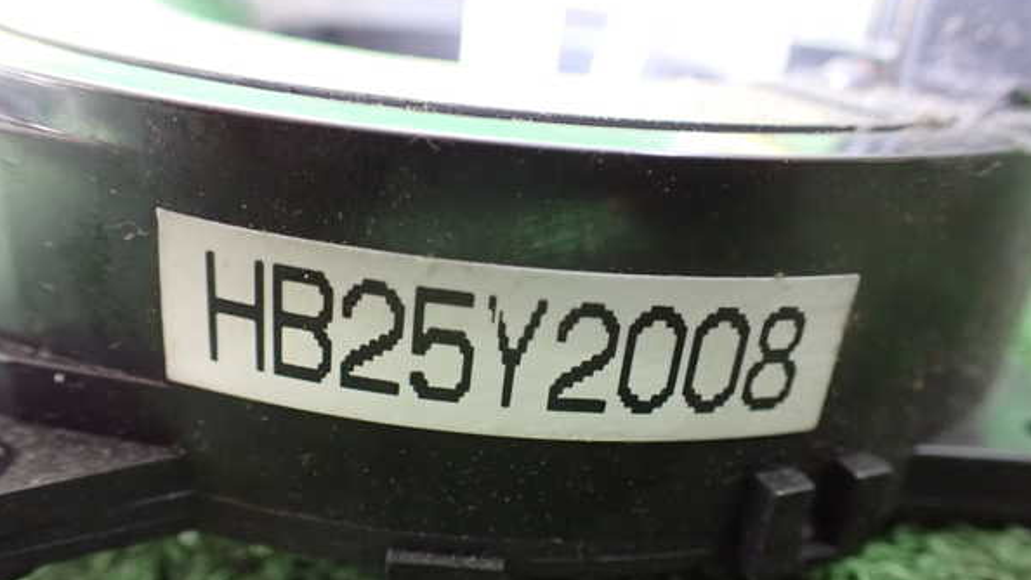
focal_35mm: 33
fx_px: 902
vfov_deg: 35.5
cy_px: 339
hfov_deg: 59.5
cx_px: 517
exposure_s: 1/30
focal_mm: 5.4
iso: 1250
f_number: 2.3
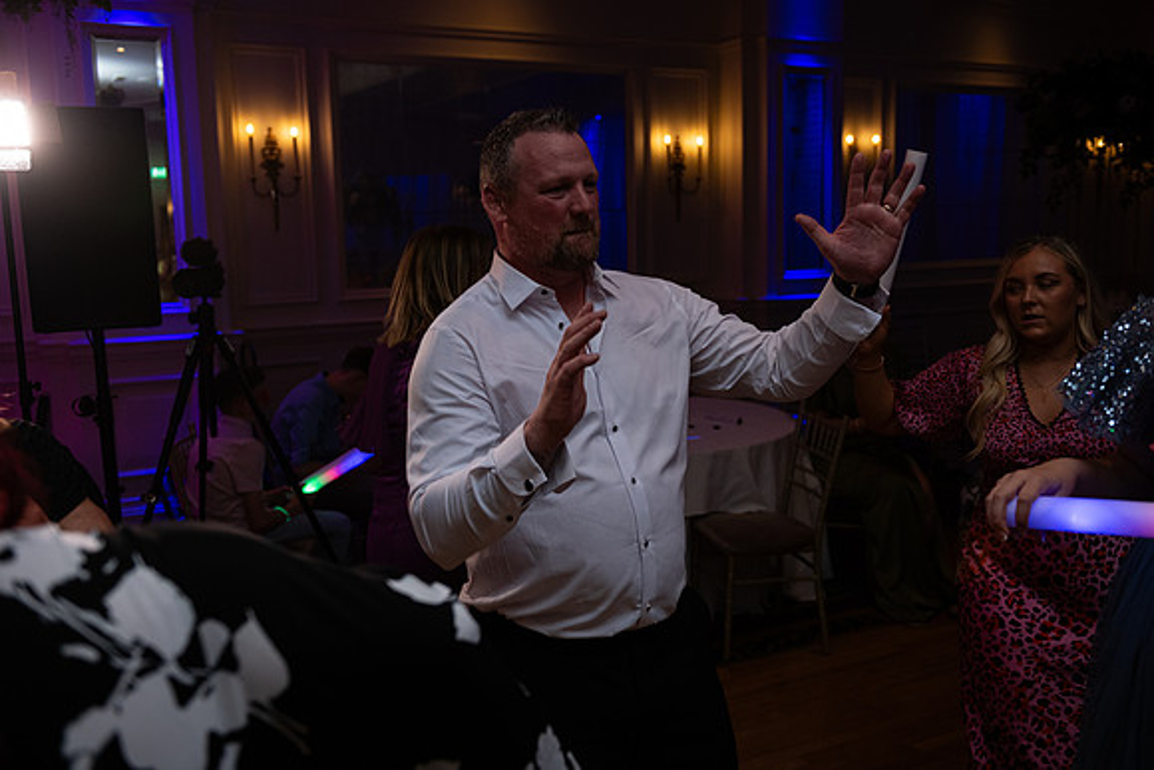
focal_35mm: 35
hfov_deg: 54.4
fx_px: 1122
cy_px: 385
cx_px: 577
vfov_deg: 37.9
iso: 640
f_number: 3.5
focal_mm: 35
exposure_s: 1/160
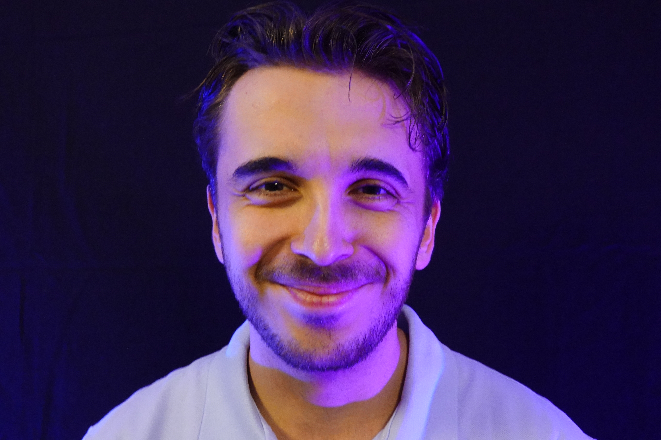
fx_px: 606
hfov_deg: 57.2
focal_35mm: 33
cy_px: 220
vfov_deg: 40.0
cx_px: 330
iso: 2500
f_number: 4.5
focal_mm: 12.25
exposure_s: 1/60
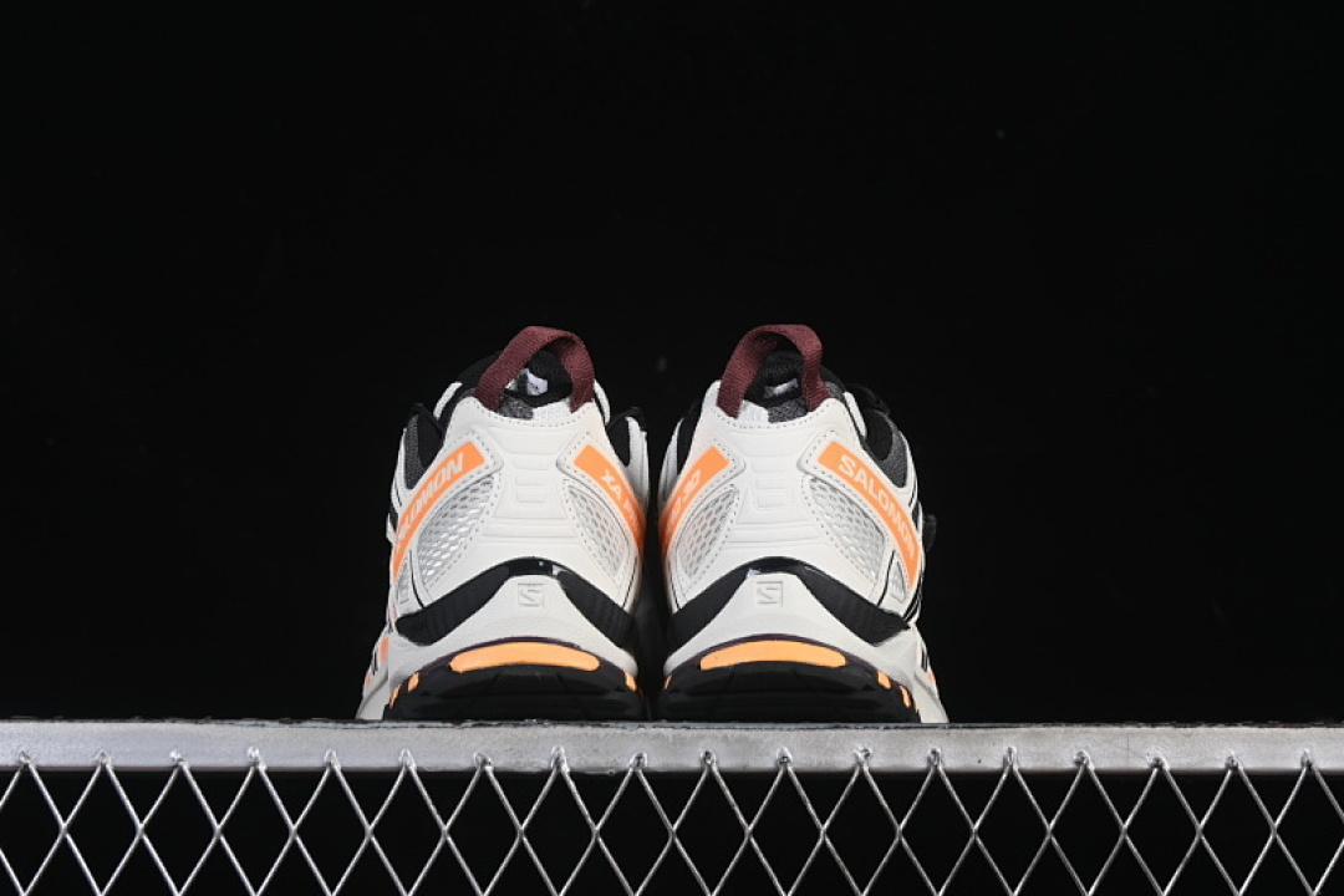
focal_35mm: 75
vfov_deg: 18.2
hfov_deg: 27.0
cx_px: 672
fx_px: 2800
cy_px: 448
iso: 160
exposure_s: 1/80
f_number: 8
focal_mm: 50
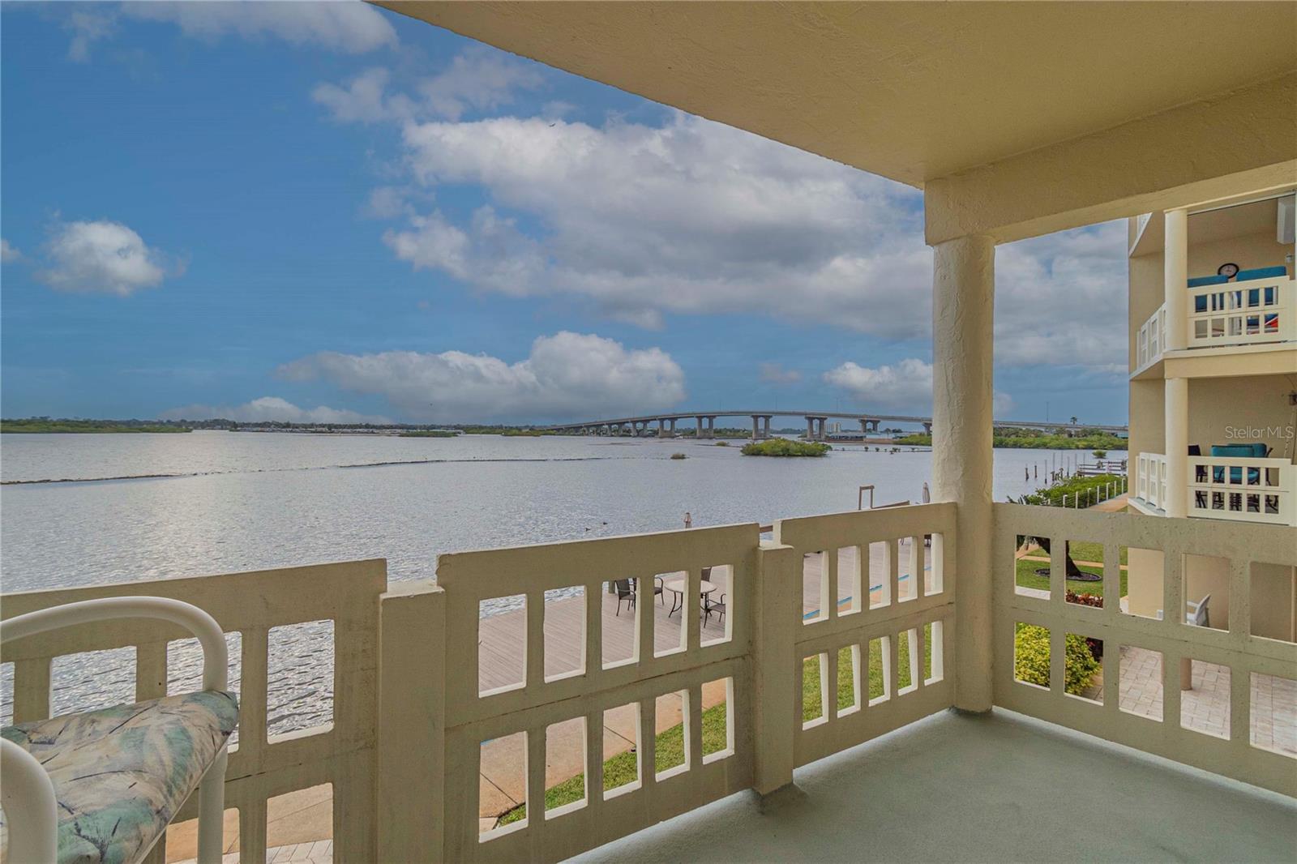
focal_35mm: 15
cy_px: 432
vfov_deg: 77.3
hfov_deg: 100.4
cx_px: 648
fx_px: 540
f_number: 7.1
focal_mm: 10
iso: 100
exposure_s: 1/400
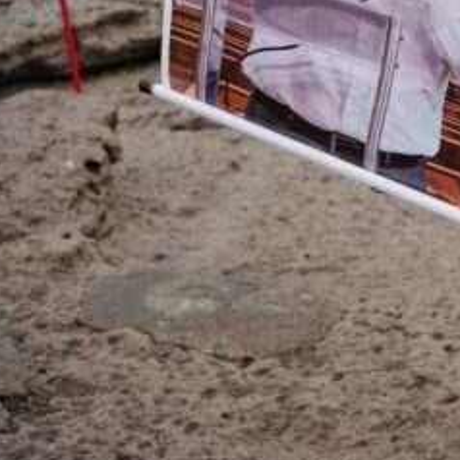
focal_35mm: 101
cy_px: -43
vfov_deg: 16.7
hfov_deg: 16.0
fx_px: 1518
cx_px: 656
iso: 500
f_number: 3.5
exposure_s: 1/3200
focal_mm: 35
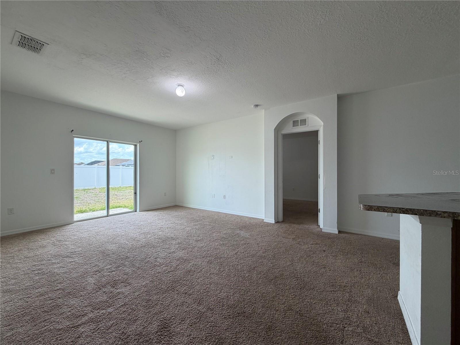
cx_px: 230
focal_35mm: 14
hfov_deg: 102.1
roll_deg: +0.7
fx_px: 186
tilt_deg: +0.7
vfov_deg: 85.7
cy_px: 172
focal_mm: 2.22
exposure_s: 1/120
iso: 80
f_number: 2.2
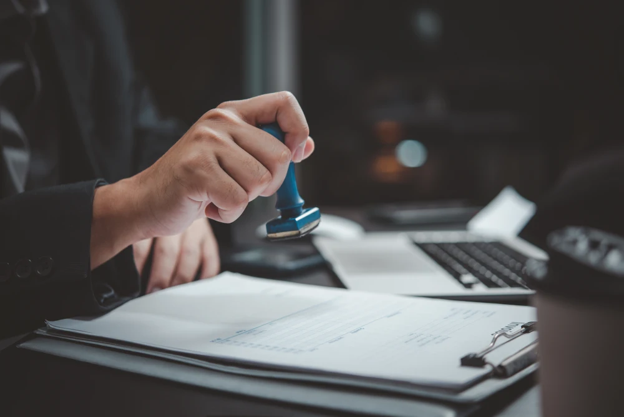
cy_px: 208
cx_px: 312
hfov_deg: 33.4
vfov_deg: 22.7
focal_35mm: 60
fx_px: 1041
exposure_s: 1/60
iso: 200
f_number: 3
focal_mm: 60
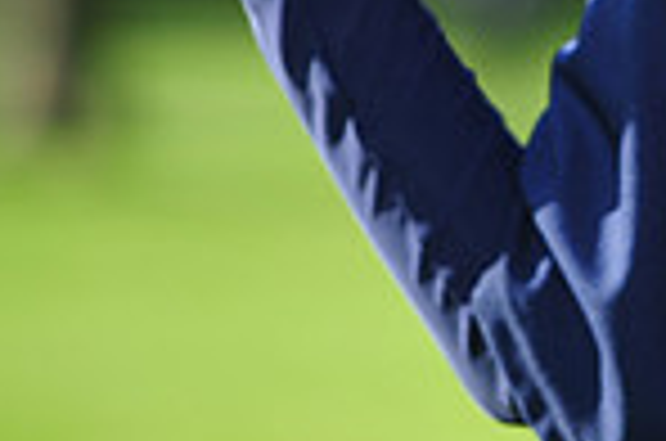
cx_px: 1076
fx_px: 14473
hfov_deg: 2.6
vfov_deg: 1.7
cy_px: -364
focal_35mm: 784
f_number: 4
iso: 200
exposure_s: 1/640
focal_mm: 200
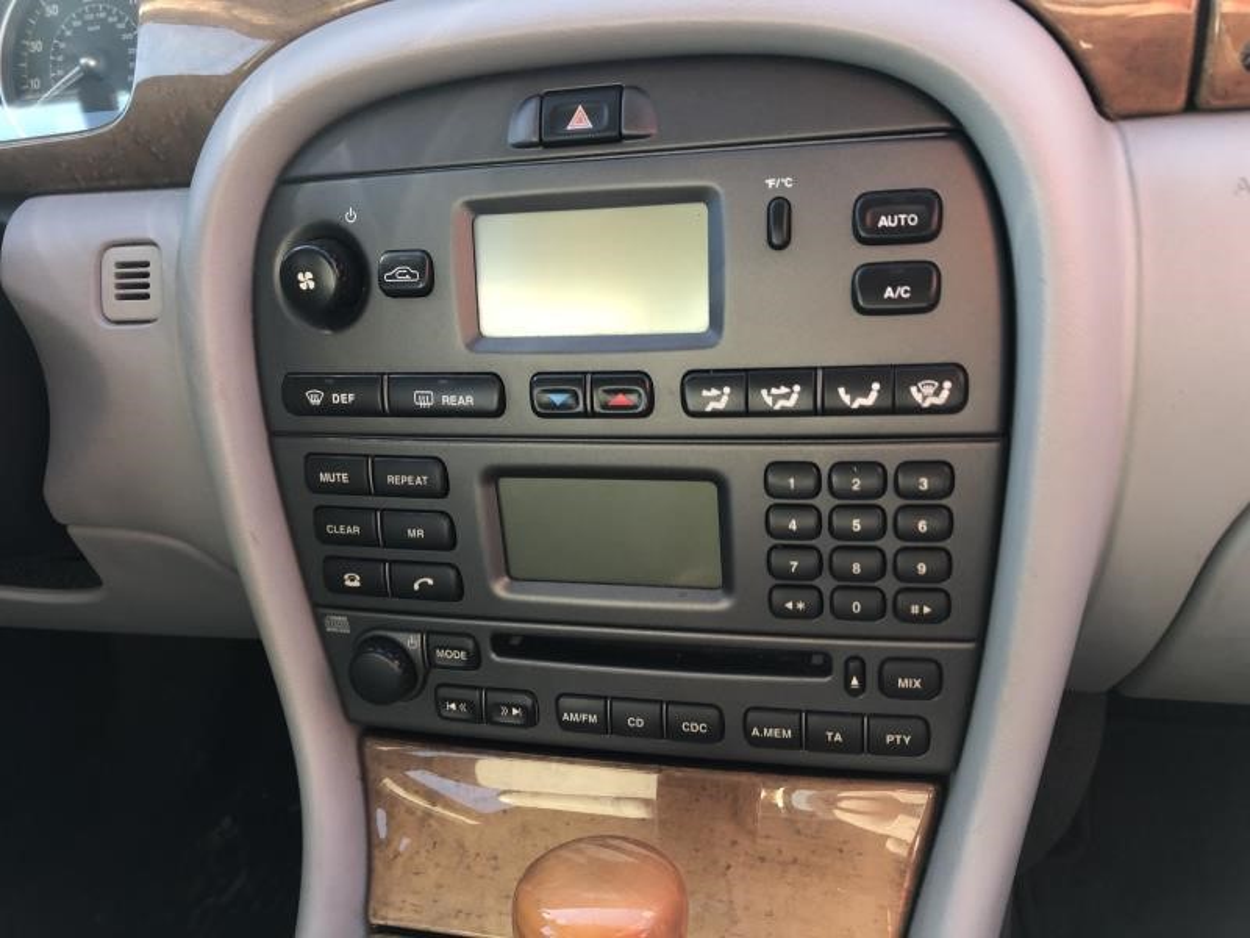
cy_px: 469
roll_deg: +6.5
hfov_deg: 63.4
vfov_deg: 49.7
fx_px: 1011
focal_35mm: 28
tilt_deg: -24.3
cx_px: 625
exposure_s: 1/40
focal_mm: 3.99
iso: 25
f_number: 1.8
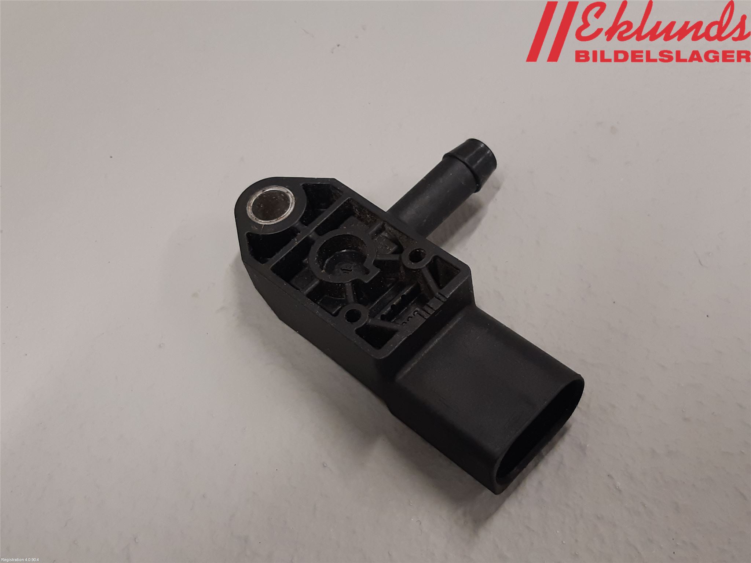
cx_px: 376
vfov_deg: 53.1
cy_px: 282
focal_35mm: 26
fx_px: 564
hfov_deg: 67.3
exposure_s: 1/50
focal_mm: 3.93
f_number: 1.7
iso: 100
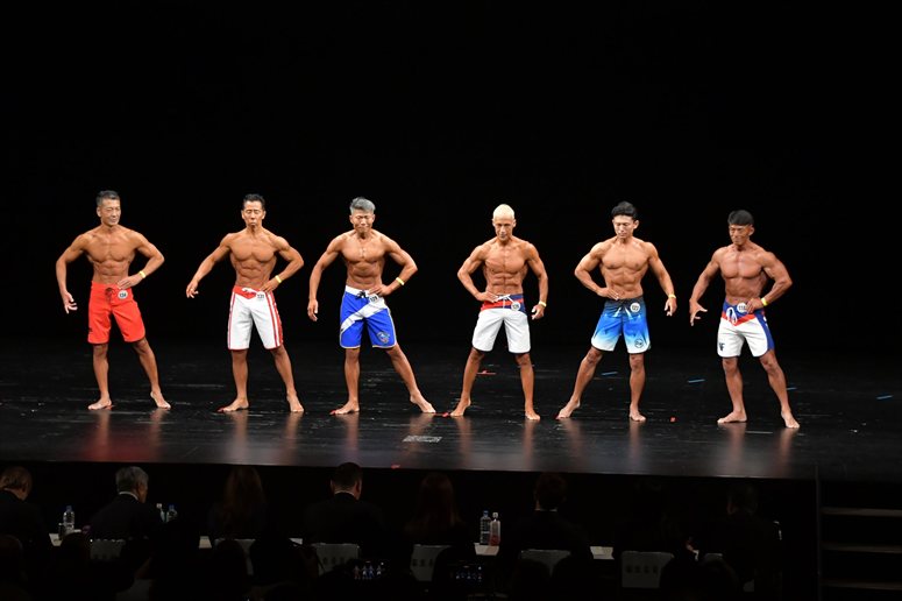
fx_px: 2930
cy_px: 300
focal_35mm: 117
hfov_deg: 17.5
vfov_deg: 11.7
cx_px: 451
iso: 3200
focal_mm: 78
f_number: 5.6
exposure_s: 1/400
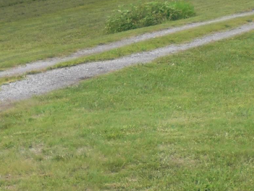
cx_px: 168
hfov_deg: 13.1
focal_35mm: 151
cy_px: -8
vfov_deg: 9.7
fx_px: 1108
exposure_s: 1/250
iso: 64
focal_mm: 6.3
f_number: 3.1
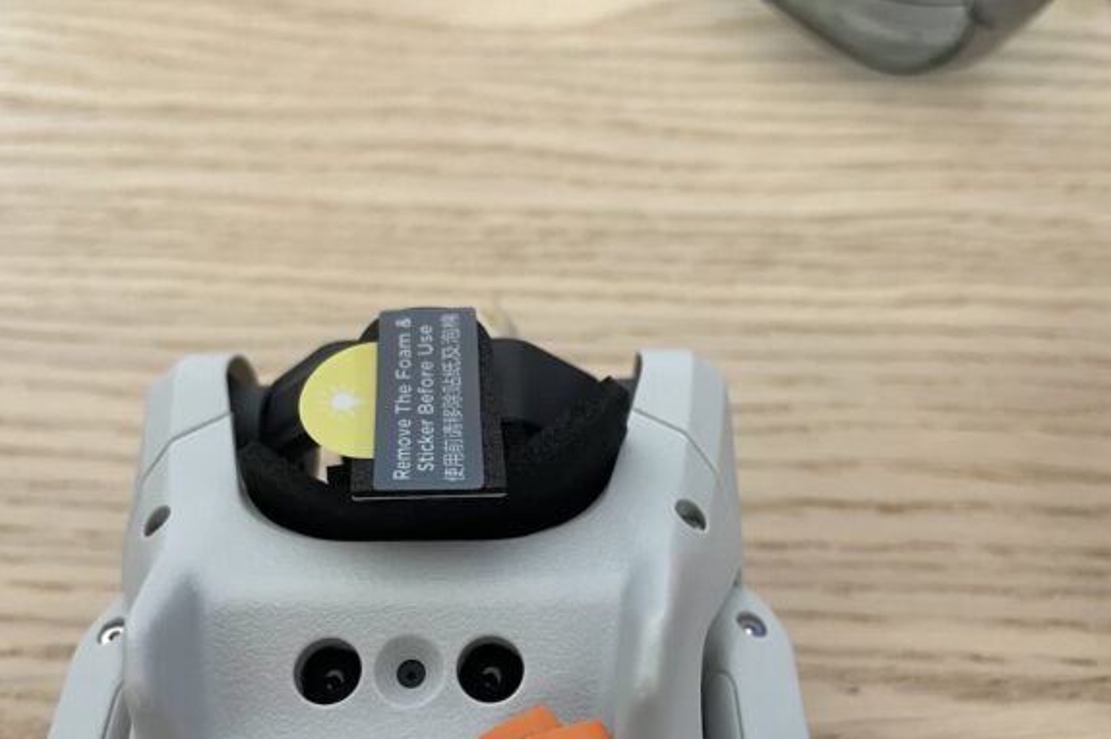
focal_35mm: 33
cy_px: 473
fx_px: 1018
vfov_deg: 39.6
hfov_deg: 57.2
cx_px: 521
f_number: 1.6
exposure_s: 1/60
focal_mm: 4.2
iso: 250
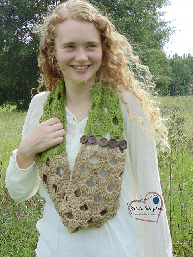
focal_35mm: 65
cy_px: 128
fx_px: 483
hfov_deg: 22.6
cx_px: 96
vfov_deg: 29.8
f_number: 4.1
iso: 80
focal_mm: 11.7
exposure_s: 1/400
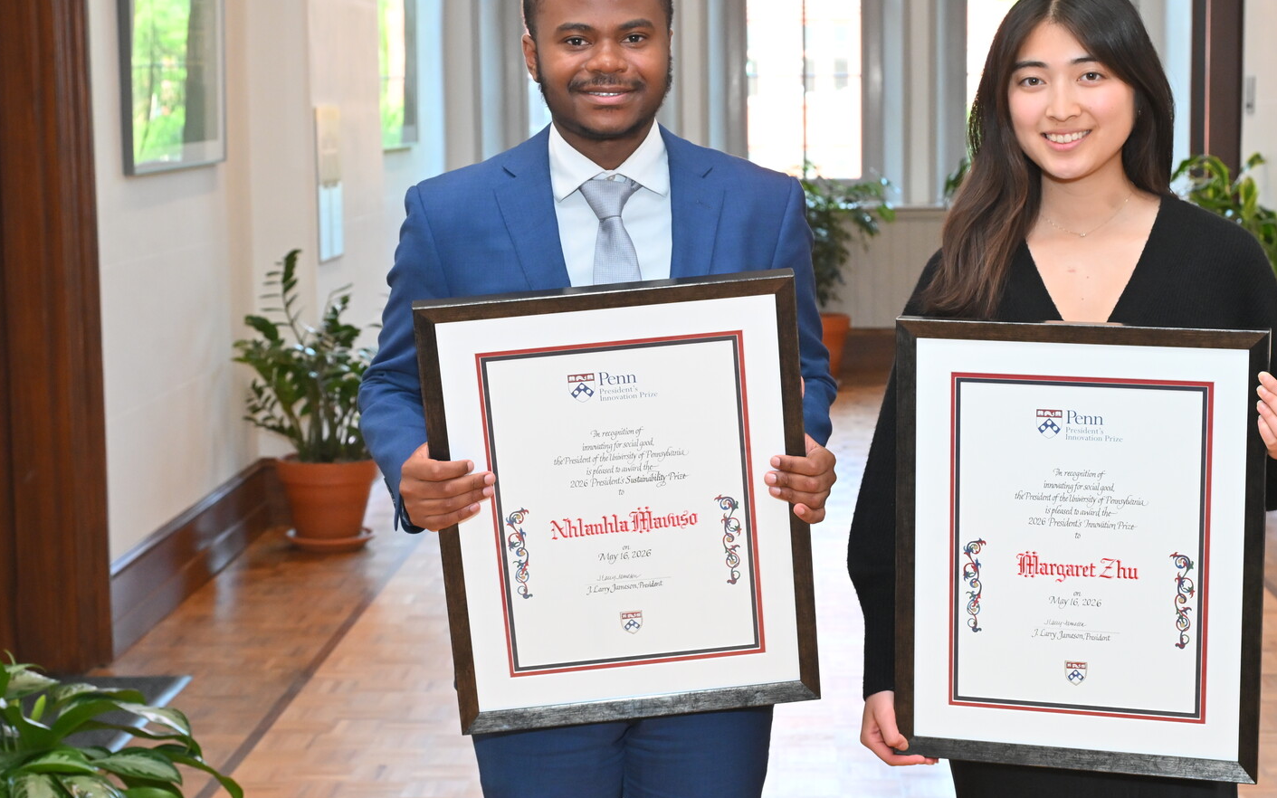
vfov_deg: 20.0
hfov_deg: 31.5
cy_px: 368
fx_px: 2262
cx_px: 750
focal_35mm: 65
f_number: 7.1
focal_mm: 50
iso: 2500
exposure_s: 1/100
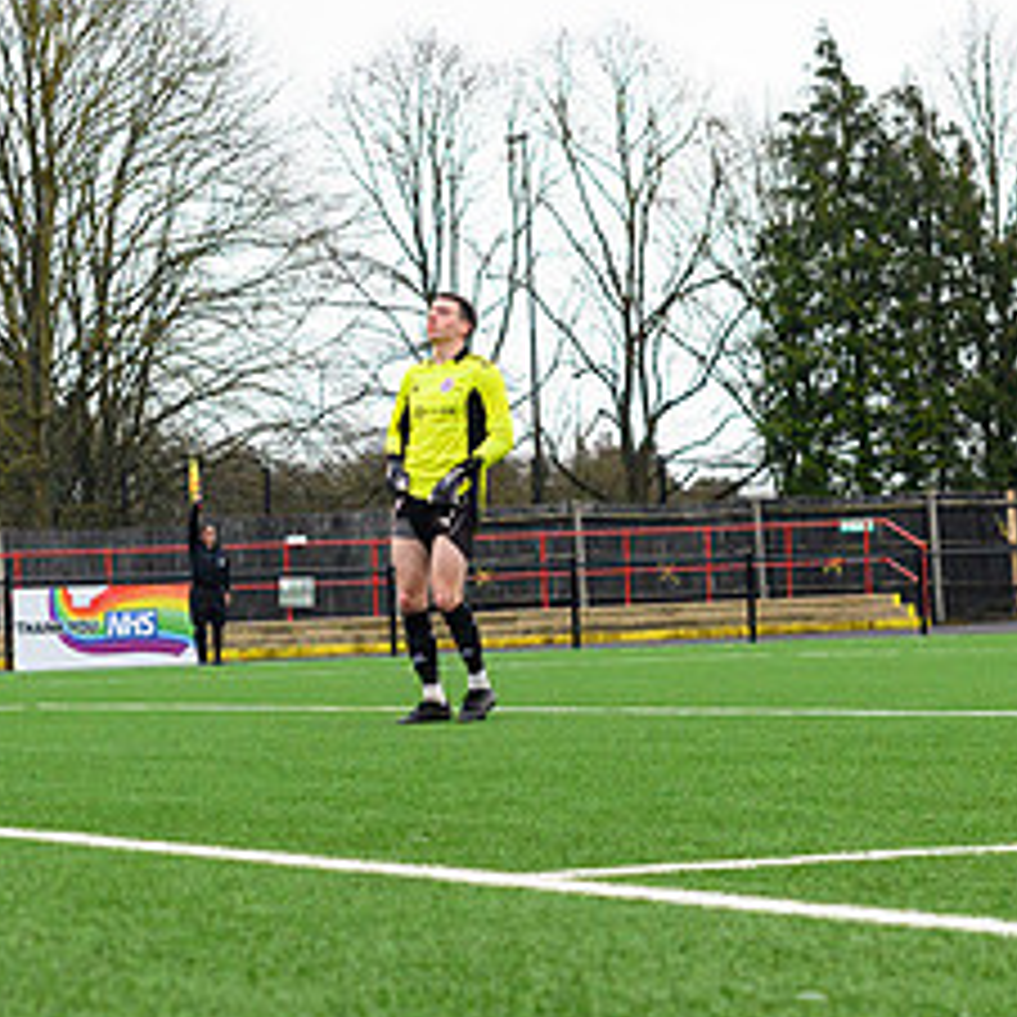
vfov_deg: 13.7
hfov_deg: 13.7
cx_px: 263
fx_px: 4221
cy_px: 369
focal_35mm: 127
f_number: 5
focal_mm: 50
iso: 1000
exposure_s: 1/1250
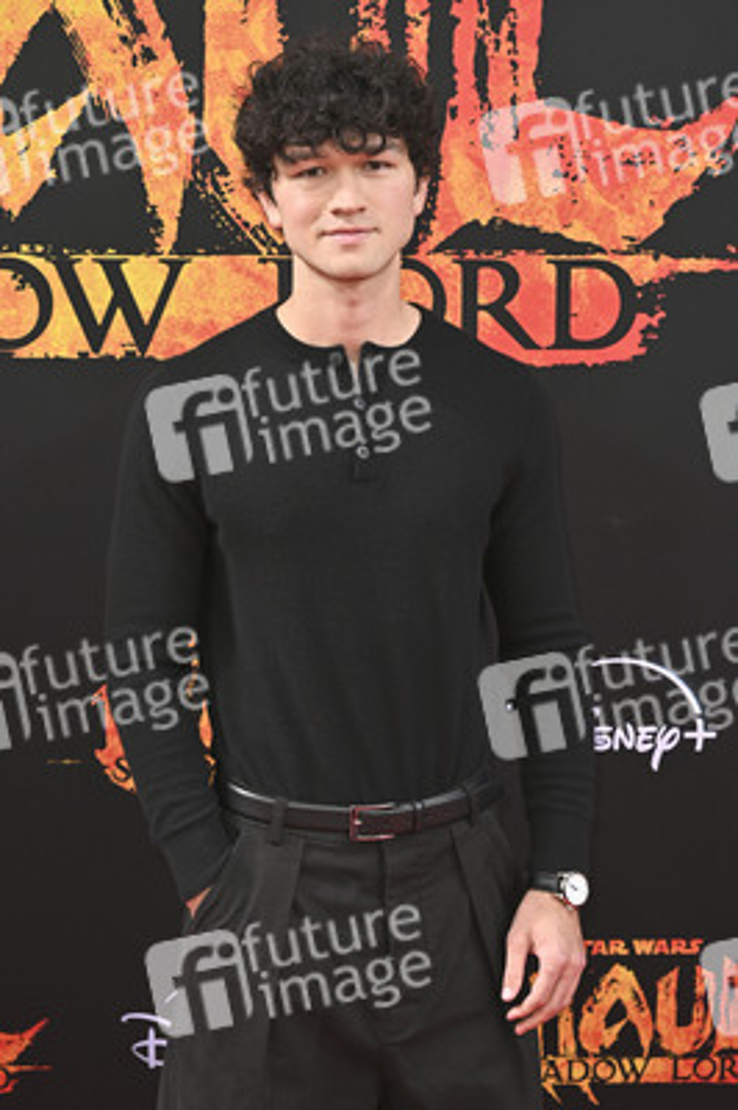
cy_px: 555
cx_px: 369
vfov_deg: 27.7
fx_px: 2248
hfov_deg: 18.6
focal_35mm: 73
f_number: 6.3
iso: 640
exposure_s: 1/320
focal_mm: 73
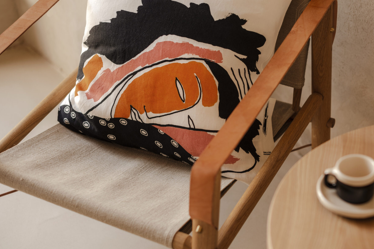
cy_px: 102
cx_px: 256
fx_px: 748
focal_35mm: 72
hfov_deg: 27.8
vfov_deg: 18.9
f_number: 2.2
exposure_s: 1/160
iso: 200
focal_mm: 50
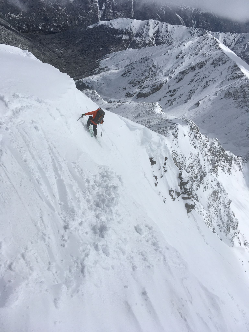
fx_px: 278
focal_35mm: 29
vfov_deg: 61.7
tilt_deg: -37.6
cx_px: 124
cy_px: 166
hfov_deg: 48.2
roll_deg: -12.7
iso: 25
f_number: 2.2
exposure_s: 1/9615
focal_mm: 4.15
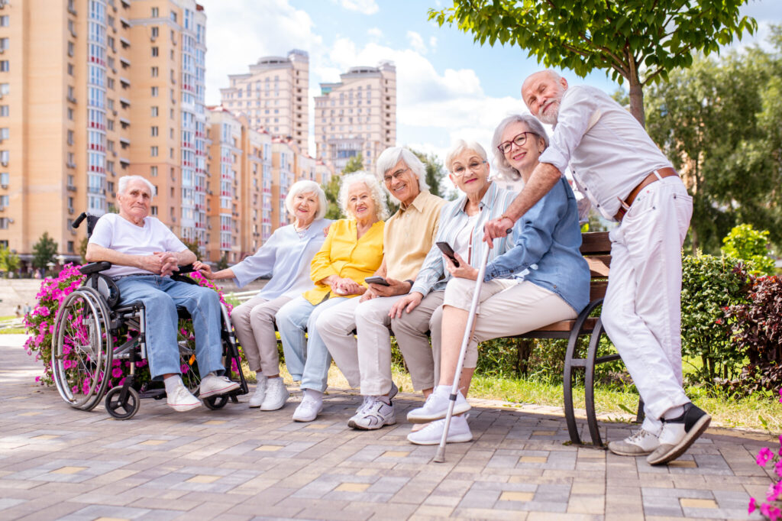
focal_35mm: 35
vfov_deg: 37.8
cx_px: 391
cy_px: 260
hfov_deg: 54.4
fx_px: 760
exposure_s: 1/800
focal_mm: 35
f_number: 2.8
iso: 100
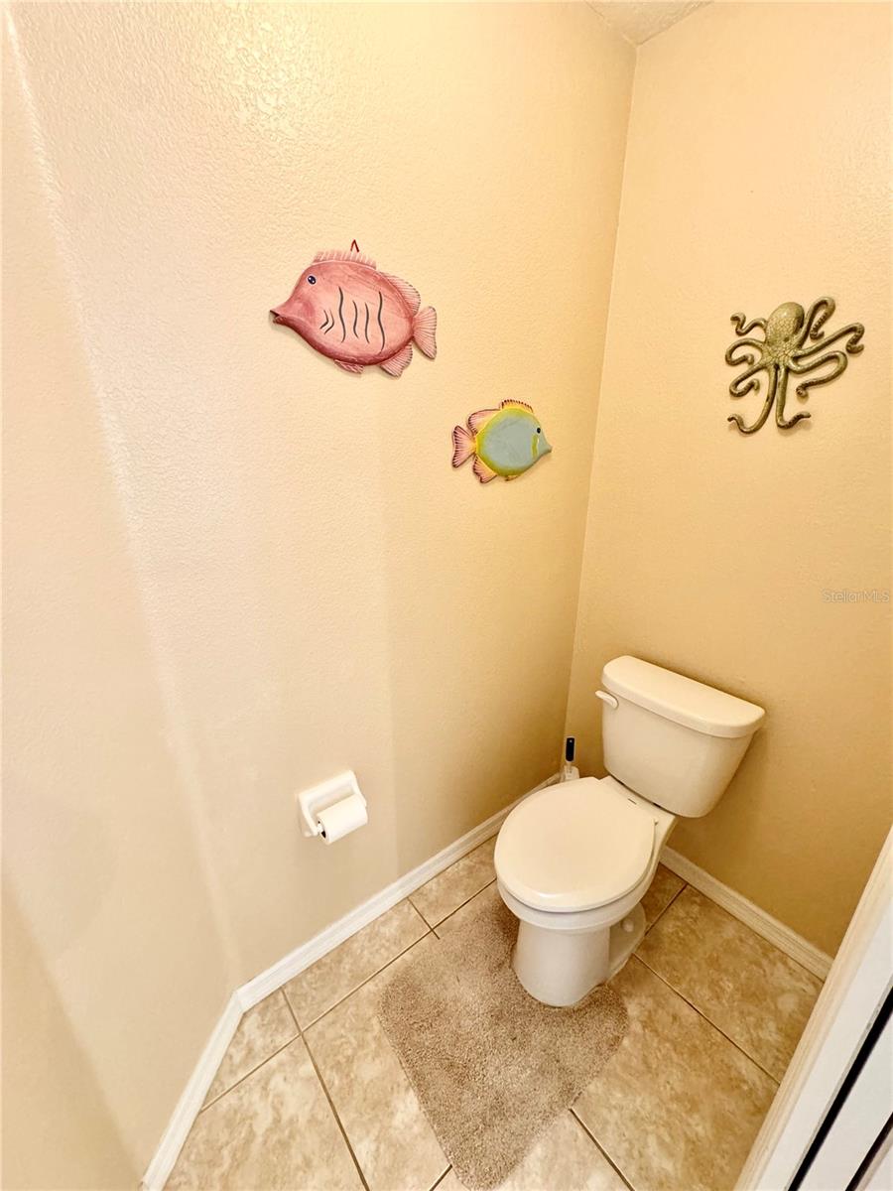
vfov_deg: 102.1
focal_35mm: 14
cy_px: 596
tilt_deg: -20.3
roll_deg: +0.0
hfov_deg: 85.7
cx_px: 446
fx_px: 482
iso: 320
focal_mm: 2.22
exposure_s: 1/60
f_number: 2.2
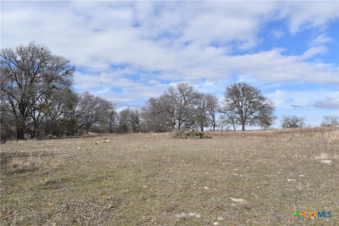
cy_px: 113
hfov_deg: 67.4
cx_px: 170
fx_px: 254
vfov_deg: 47.9
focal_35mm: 27
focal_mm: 18
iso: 100
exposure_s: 1/320
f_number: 9
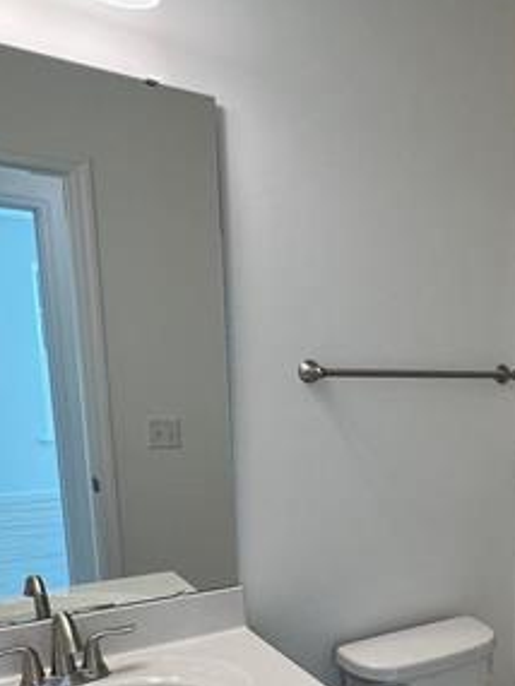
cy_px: 518
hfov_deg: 36.1
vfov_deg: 50.4
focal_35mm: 35
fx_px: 694
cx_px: 532
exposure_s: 1/120
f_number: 1.8
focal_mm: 1.57
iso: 100
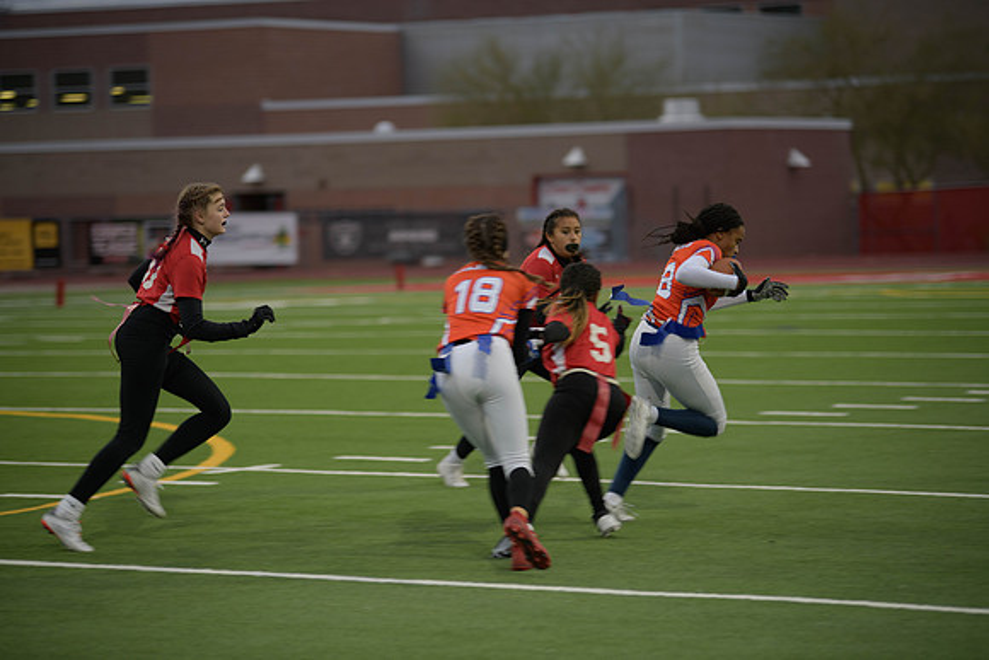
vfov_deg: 9.5
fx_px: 3984
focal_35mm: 145
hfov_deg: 14.2
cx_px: 494
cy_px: 330
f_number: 2.8
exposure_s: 1/200
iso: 200
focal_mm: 145
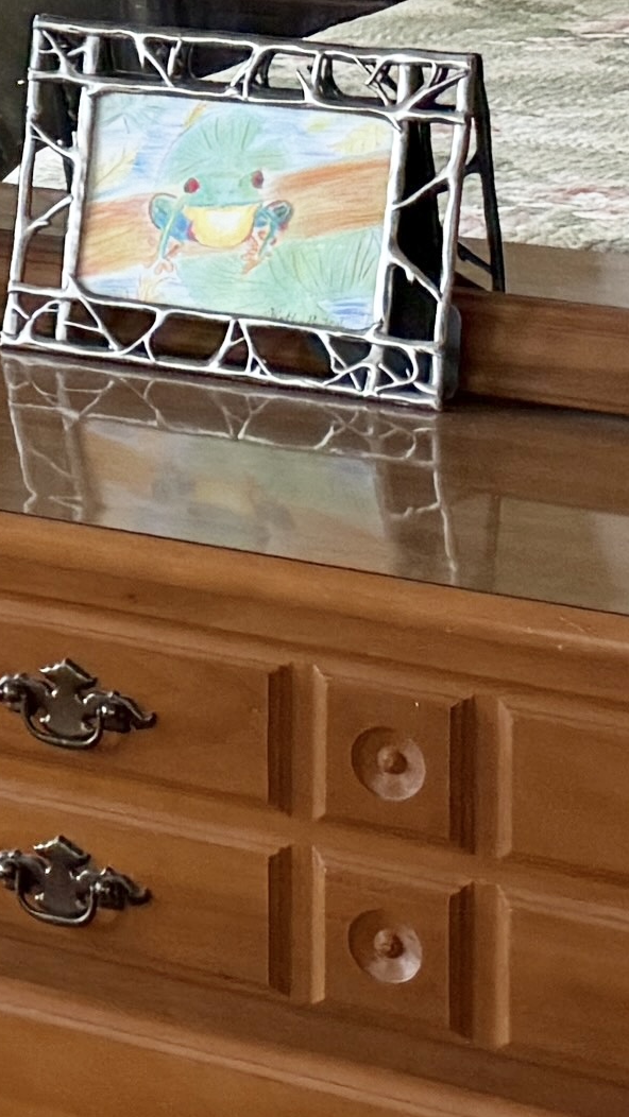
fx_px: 4209
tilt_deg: -2.6
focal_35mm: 142
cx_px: -1587
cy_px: -412
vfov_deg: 14.4
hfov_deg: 7.1
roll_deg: +0.4
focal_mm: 6.76
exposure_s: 1/252
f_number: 1.78
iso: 100
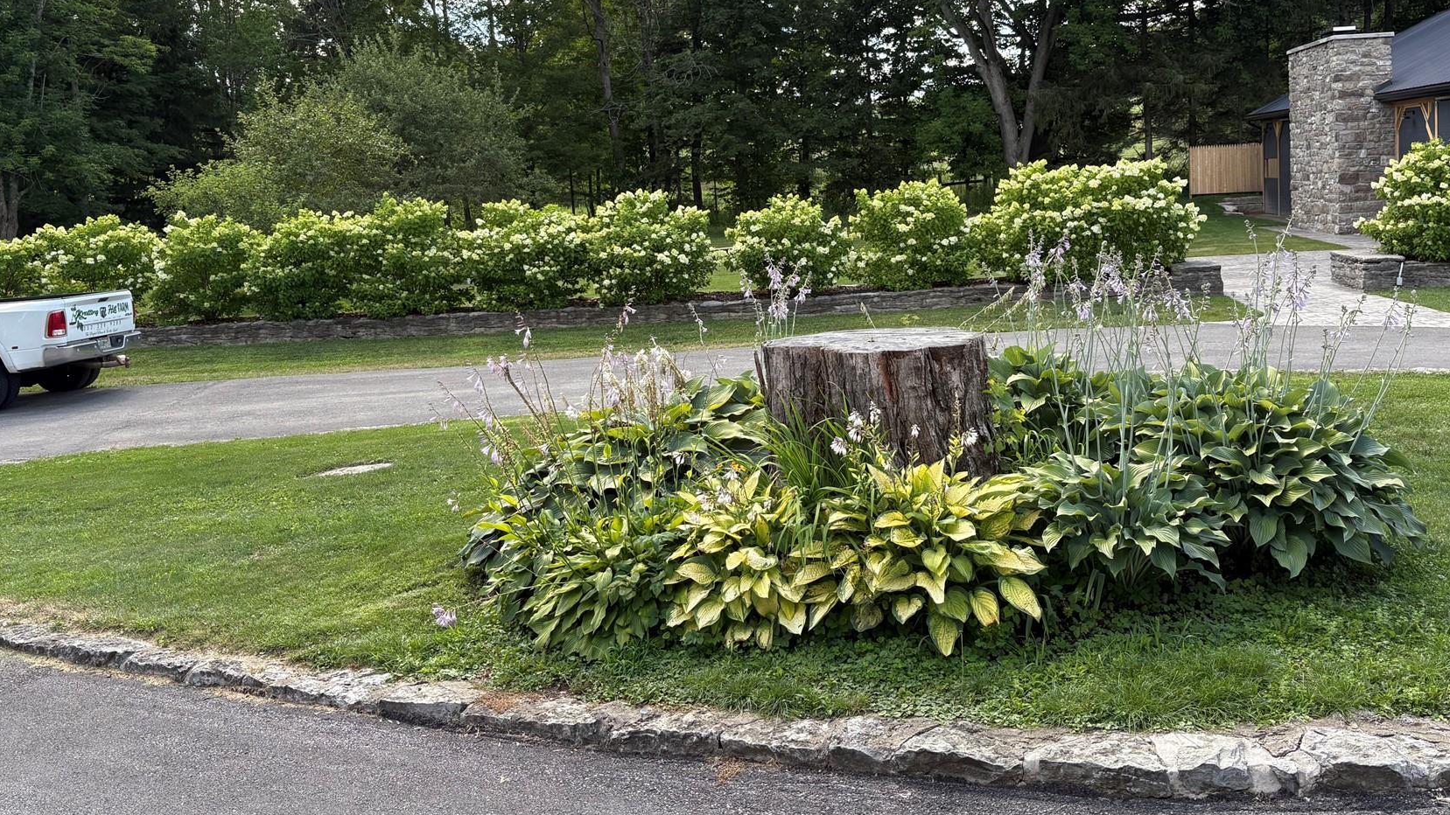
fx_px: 1346
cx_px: 753
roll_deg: +3.1
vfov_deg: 33.4
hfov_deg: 56.6
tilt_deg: -2.2
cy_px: 276
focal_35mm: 35
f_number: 1.6
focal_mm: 5.96
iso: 64
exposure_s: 1/731
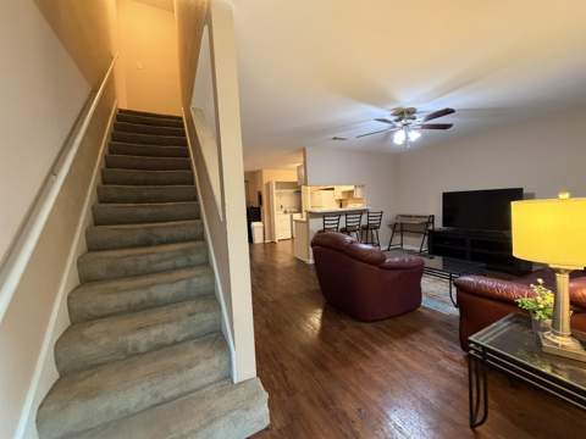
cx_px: 293
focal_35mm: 14
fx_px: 237
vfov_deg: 85.7
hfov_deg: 102.1
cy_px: 220
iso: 500
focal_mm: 2.22
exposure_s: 1/60
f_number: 2.2
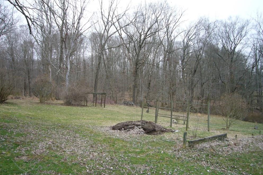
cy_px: 96
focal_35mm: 30
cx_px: 132
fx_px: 219
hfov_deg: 61.9
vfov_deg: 43.6
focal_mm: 4.6
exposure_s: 1/250
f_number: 2.8
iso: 80
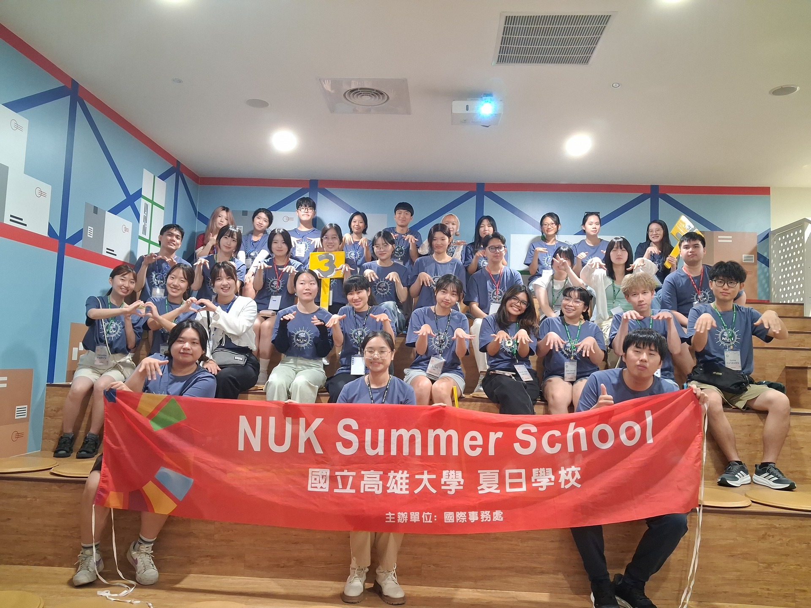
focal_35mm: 27
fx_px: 633
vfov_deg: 51.4
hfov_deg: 65.3
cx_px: 406
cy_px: 304
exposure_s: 1/30
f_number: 1.8
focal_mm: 4
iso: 500
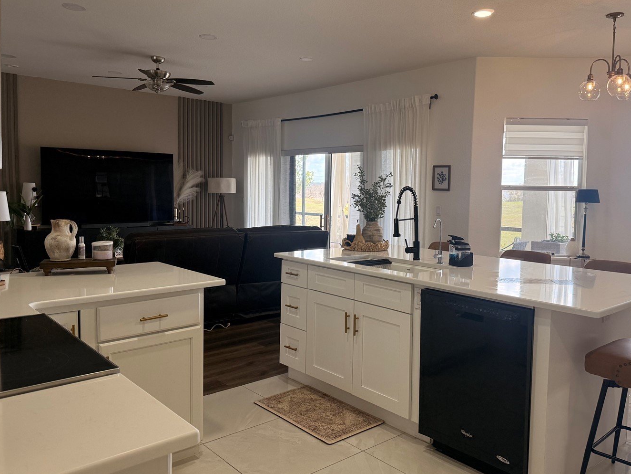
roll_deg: -1.5
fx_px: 529
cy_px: 216
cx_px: 338
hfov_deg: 61.6
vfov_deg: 48.2
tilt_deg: +0.3
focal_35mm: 29
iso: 200
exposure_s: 1/198
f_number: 1.78
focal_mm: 6.76
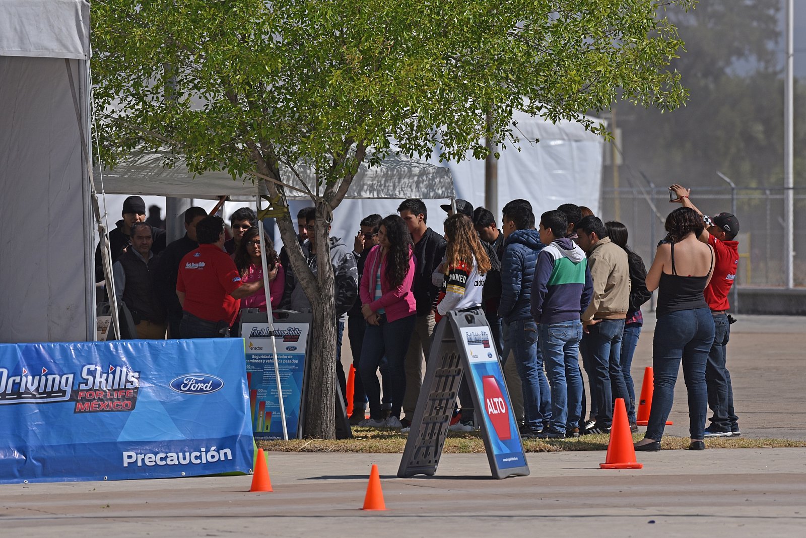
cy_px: 269
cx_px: 403
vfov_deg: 4.4
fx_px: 6943
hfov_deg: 6.6
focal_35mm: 310
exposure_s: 1/4000
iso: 250
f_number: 6.3
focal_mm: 310
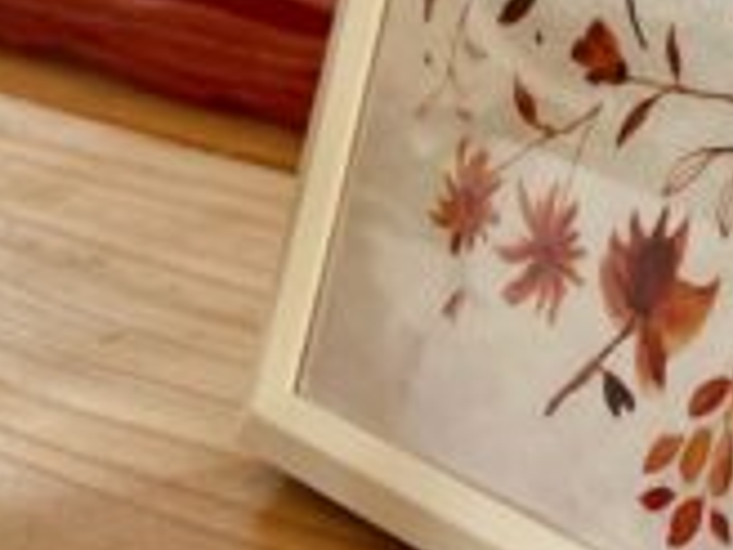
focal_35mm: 111
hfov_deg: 17.4
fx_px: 2350
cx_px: 697
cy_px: -235
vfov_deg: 12.8
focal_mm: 4.25
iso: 125
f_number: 1.8
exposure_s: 1/100
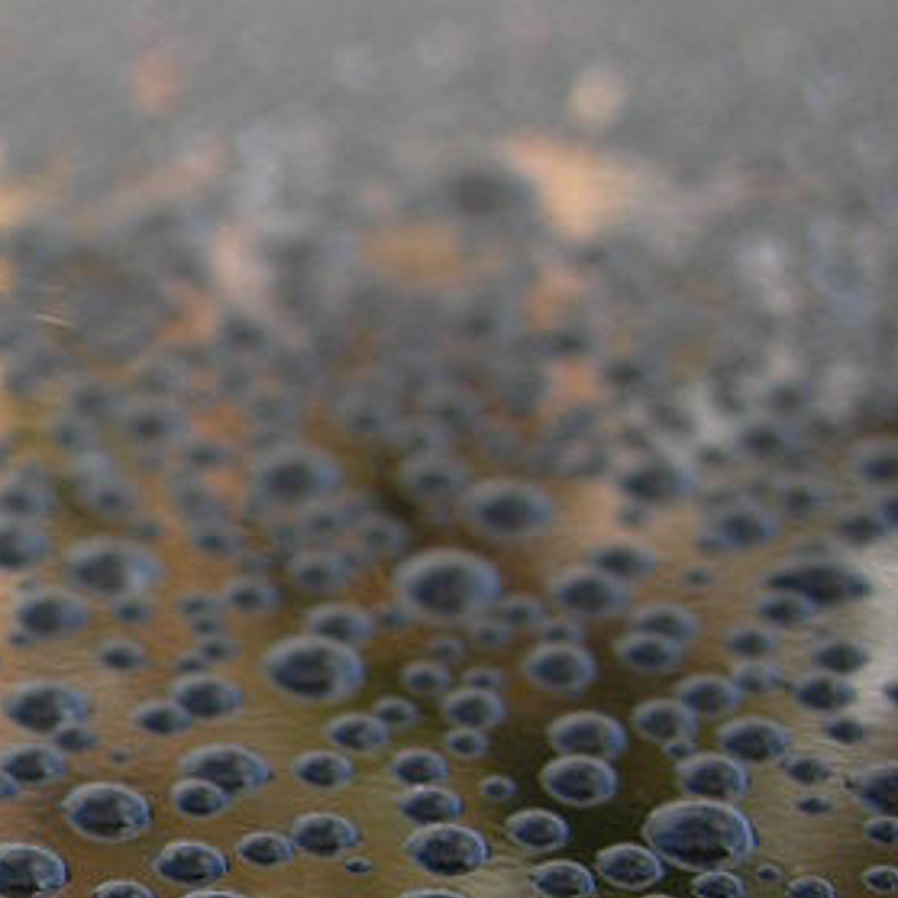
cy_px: 898
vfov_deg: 14.7
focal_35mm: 117
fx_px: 3434
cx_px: -636
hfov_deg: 13.6
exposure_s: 1/124
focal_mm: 7.5
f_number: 3.8
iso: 50
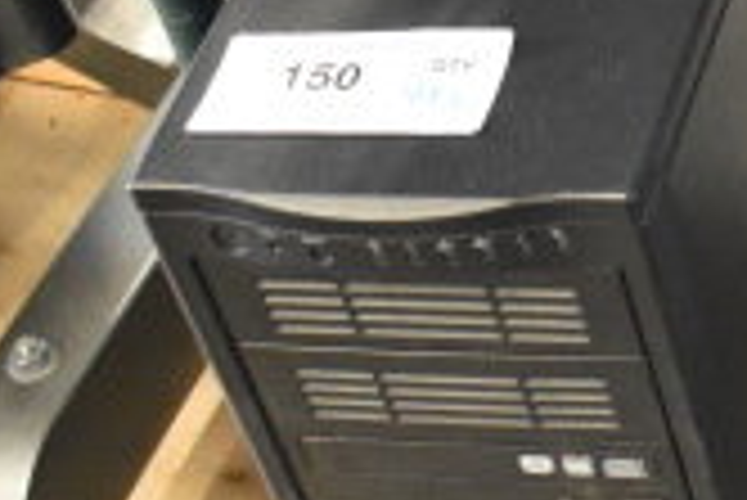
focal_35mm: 132
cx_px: 1278
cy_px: 349
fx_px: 2741
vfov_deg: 10.4
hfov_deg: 14.0
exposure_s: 1/40
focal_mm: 24
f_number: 4
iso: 5600
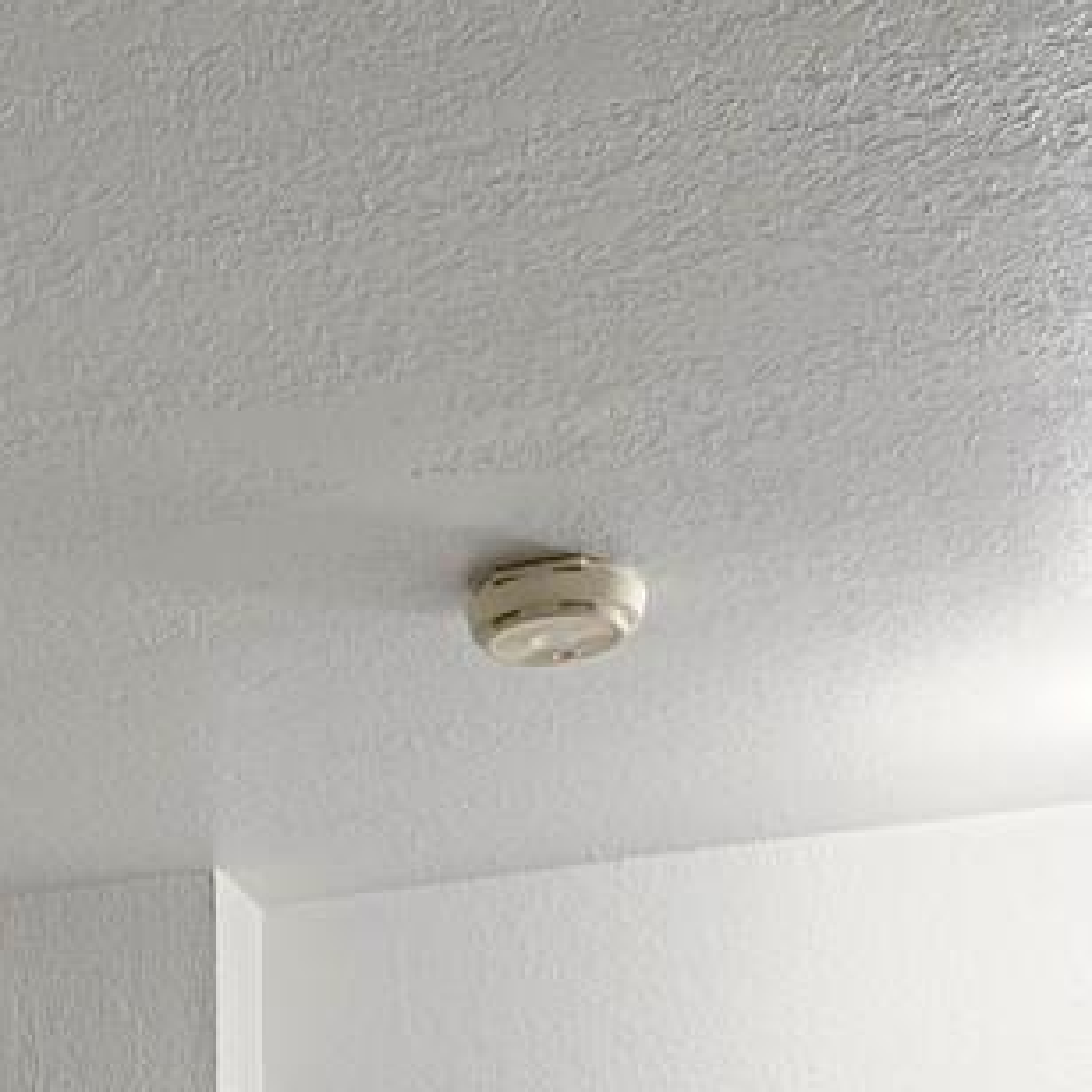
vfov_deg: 19.6
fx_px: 2677
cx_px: -186
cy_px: 1705
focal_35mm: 75
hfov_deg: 21.5
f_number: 8
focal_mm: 17
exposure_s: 20
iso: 250
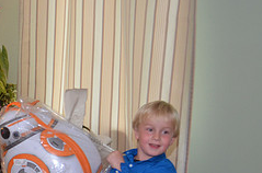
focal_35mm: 102
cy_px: 154
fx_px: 740
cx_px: -29
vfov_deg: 13.2
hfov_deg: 19.2
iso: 800
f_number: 4.5
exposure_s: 1/60
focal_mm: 28
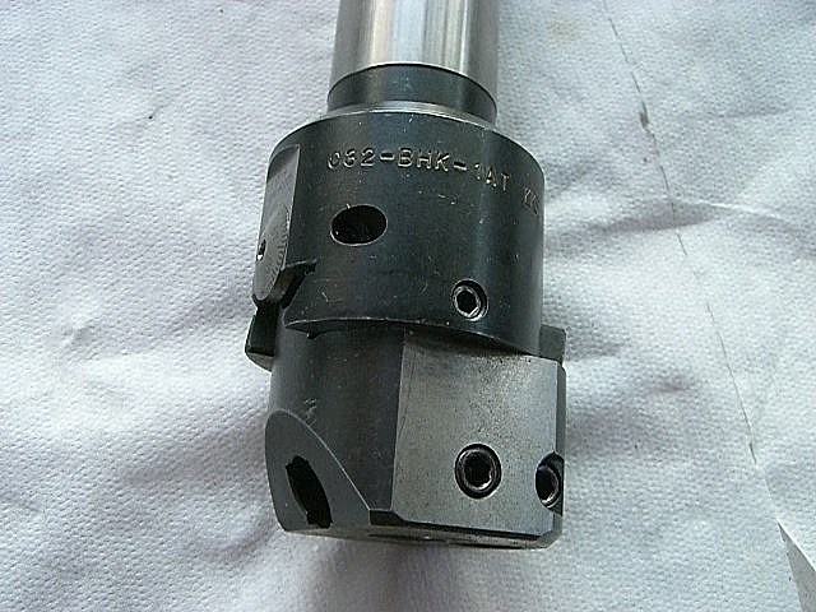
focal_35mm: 38
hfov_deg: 49.0
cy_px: 306
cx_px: 408
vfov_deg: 37.7
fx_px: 896
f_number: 2.7
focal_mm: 6.2
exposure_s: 1/80
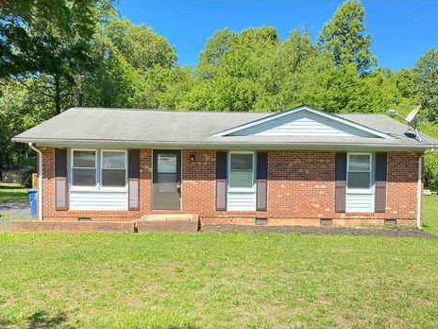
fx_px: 354
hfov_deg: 63.4
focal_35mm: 28
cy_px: 175
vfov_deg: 49.7
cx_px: 234
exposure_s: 1/610
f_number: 1.8
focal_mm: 4.25
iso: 32
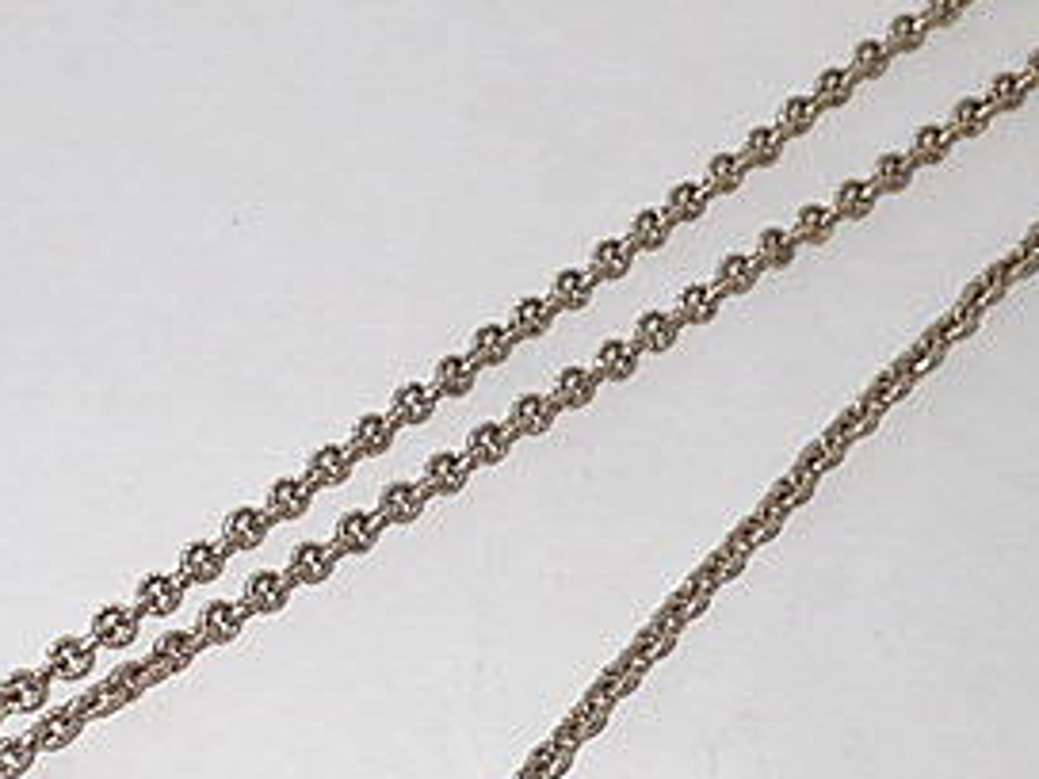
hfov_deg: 20.8
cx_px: 416
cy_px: 477
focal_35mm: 94
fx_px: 2821
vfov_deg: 15.7
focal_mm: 7.34
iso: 200
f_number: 8
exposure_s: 1/40
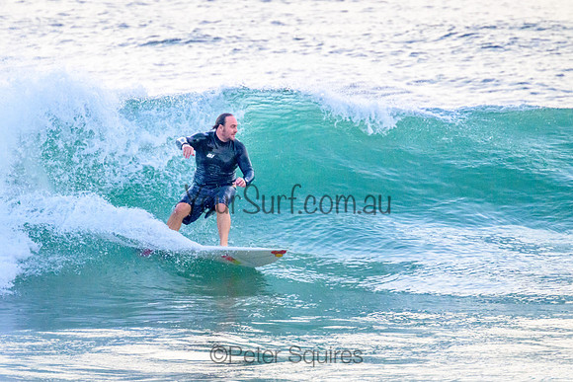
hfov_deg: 2.3
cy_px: 198
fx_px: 14458
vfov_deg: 1.5
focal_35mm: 908
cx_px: 248
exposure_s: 1/2000
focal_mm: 800
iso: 5000
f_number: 11
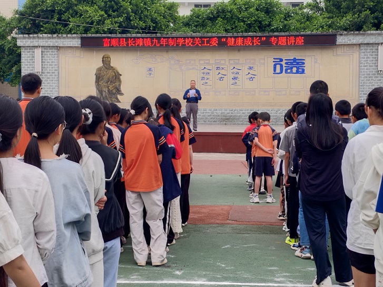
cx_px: 192
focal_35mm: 71
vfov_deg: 20.7
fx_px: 785
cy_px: 144
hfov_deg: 27.4
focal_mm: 5.52
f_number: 1.9
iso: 100
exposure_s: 1/130
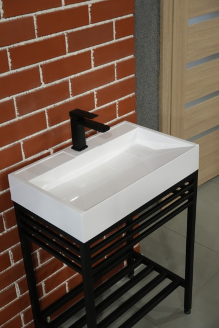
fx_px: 465
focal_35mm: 51
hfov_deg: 26.5
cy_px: 164
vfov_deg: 38.9
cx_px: 110
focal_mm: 34
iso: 3200
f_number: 4.5
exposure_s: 1/125
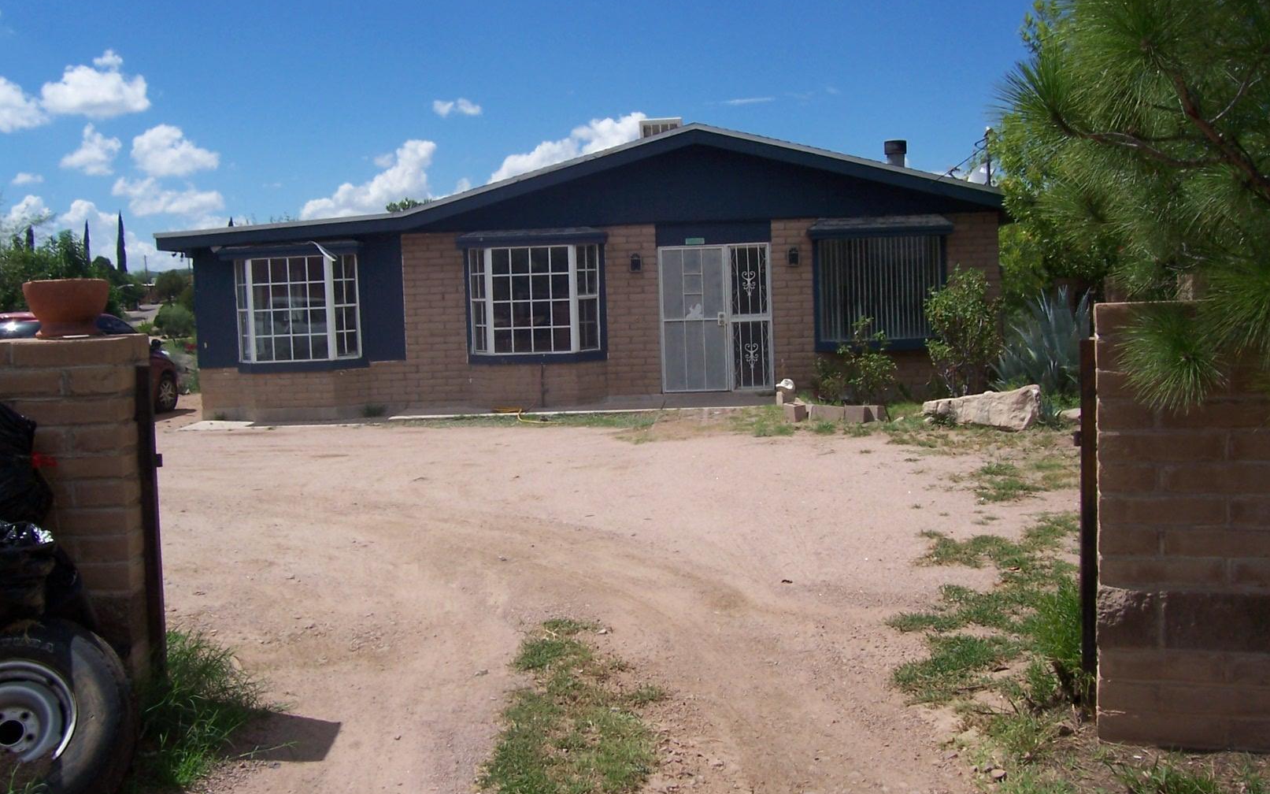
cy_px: 369
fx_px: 1281
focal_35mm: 37
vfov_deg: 34.4
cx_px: 626
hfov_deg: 52.7
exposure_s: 1/750
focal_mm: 5.6
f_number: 5.6
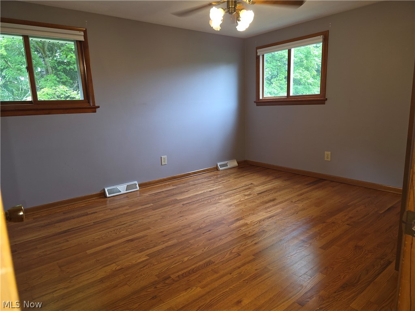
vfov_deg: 58.9
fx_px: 276
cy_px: 156
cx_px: 208
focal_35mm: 23
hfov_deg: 73.9
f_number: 1.7
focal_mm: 6.3
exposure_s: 1/60
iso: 100
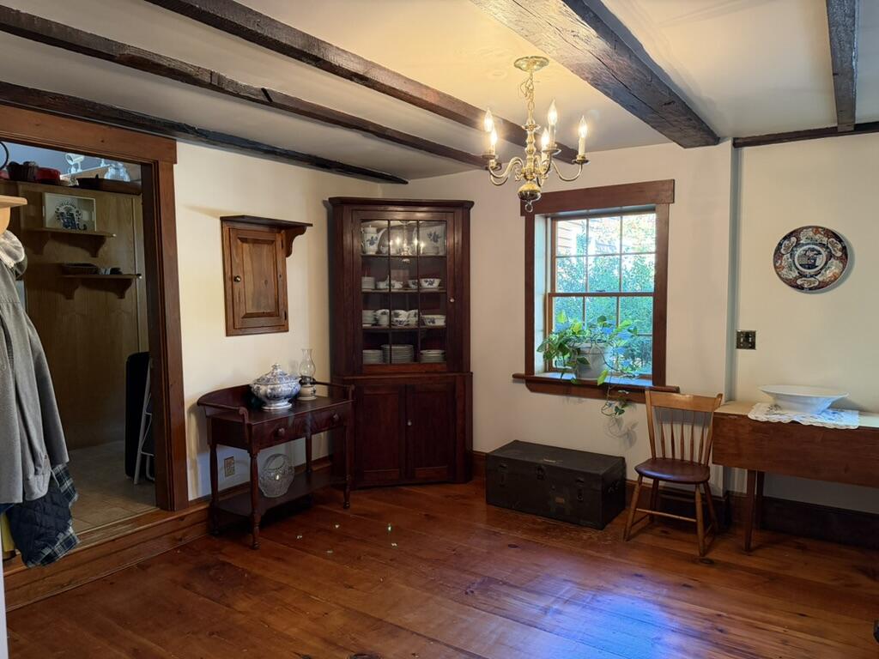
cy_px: 330
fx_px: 609
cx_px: 440
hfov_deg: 71.6
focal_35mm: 24
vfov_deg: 56.8
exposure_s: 1/60
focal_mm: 6.76
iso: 400
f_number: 1.78
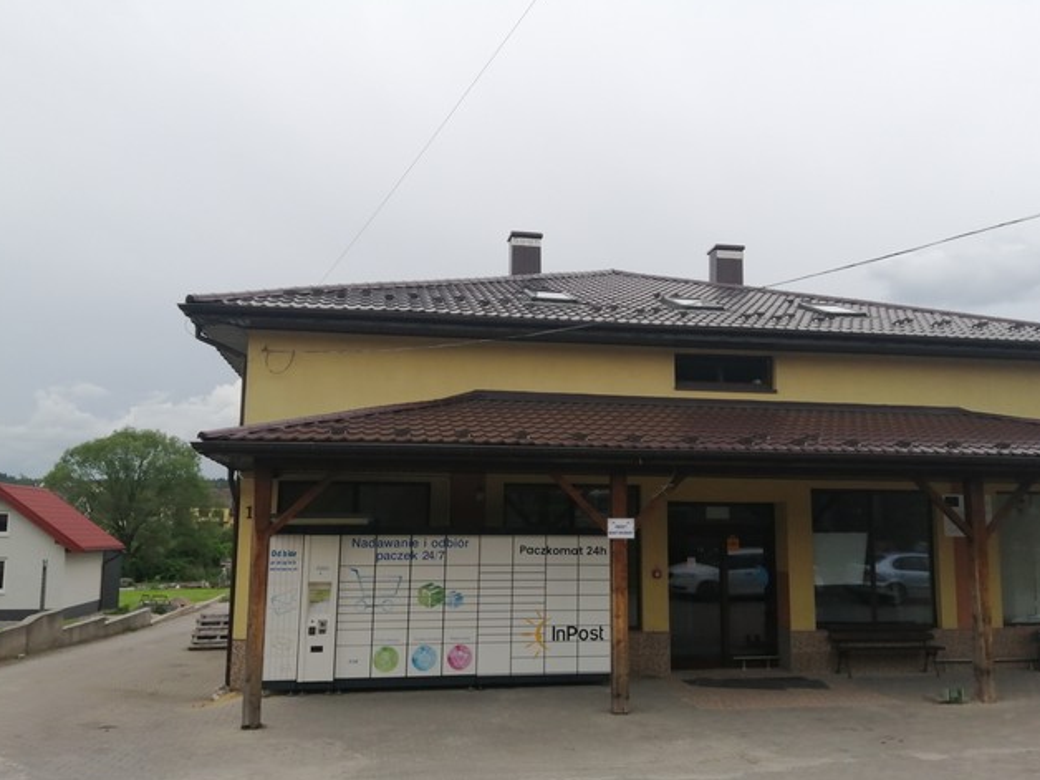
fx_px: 871
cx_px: 558
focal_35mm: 29
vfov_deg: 48.2
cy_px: 413
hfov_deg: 61.6
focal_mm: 3.6
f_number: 1.8
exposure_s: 1/604
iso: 50
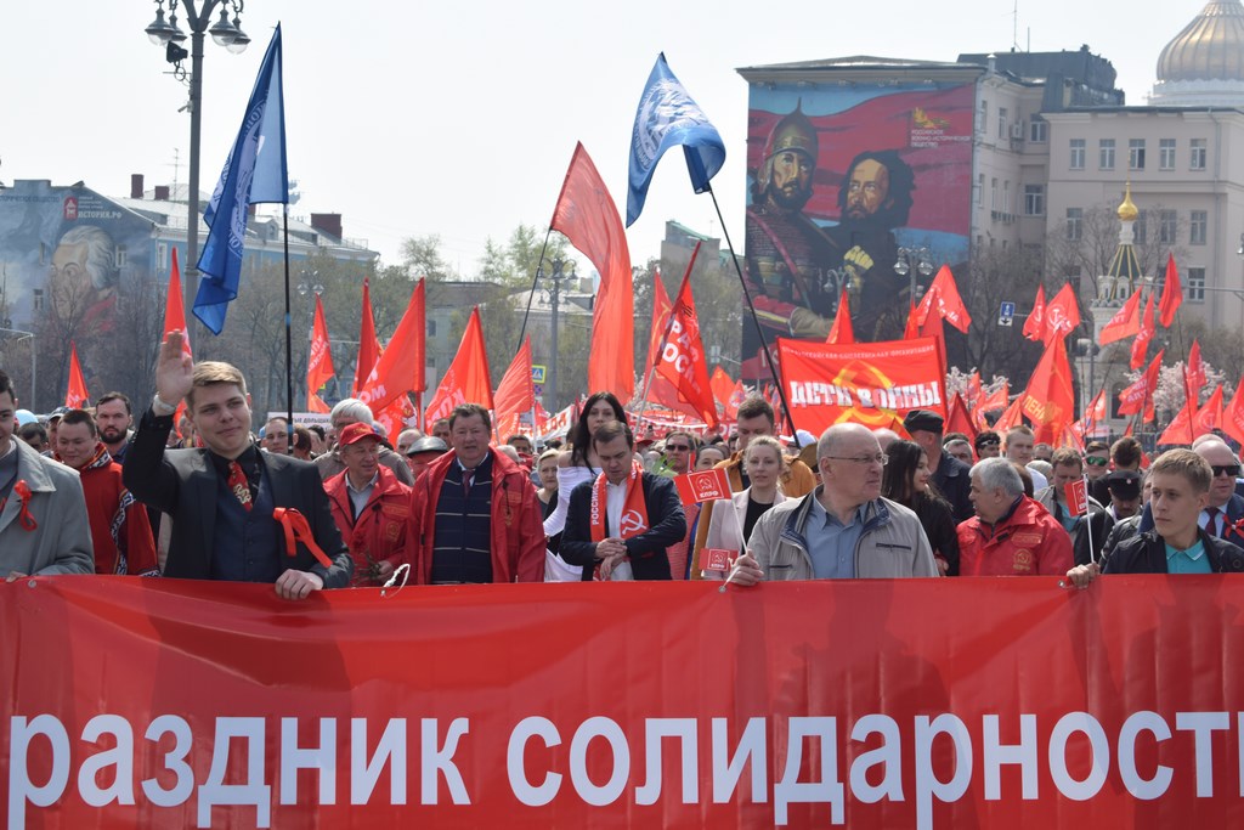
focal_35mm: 82
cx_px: 622
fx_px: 2851
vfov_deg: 16.6
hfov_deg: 24.6
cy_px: 415
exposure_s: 1/200
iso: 100
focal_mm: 55
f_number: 9
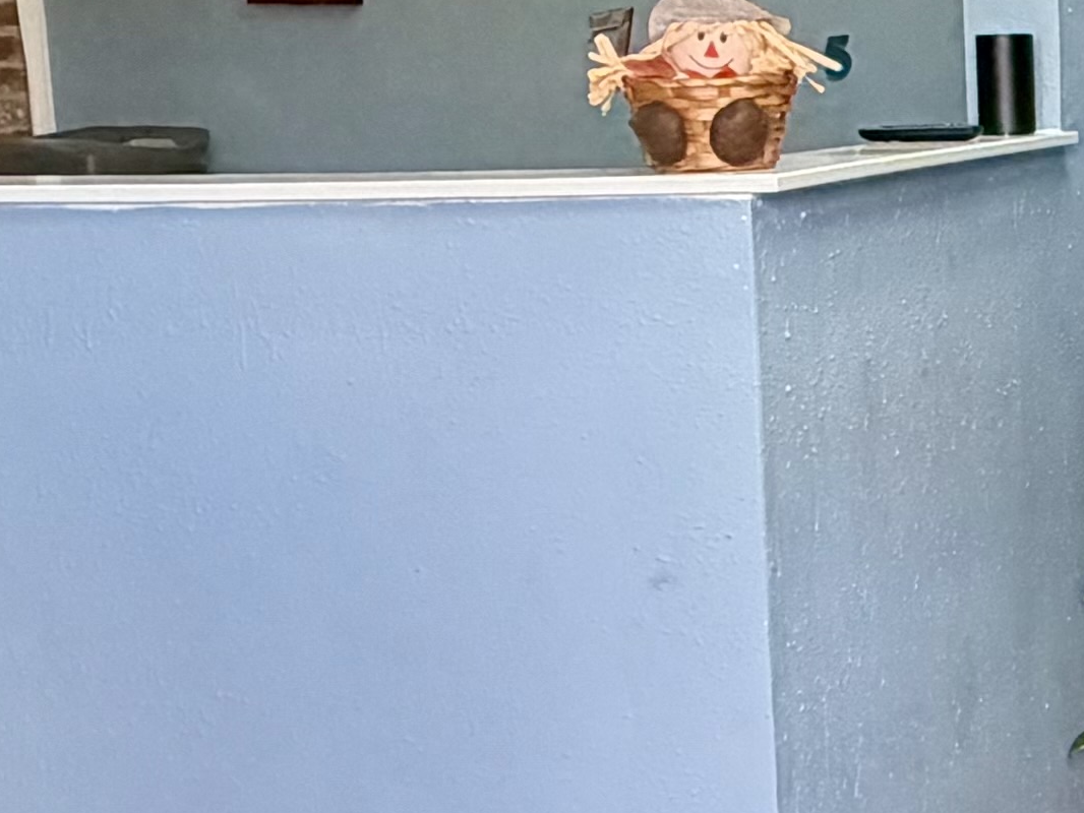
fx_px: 2349
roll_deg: +1.1
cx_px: 1314
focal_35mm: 75
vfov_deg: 19.6
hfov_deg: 23.6
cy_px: 362
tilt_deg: -7.4
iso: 320
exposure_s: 1/120
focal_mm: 2.22
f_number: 2.2
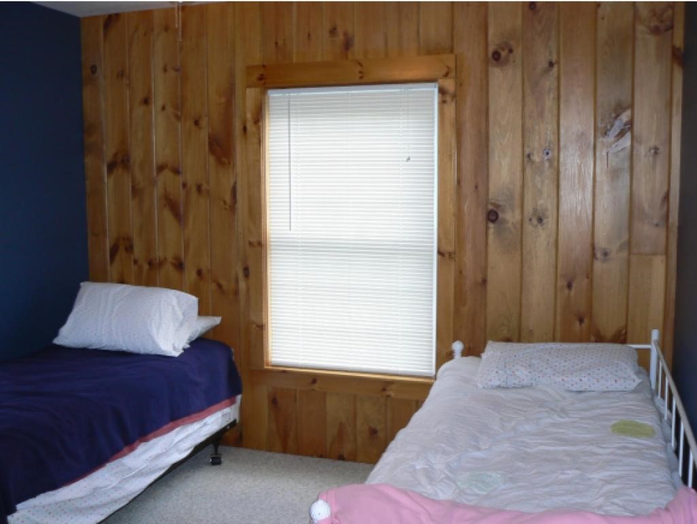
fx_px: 725
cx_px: 348
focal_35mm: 36
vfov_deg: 39.7
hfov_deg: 51.3
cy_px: 262
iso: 100
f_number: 2.8
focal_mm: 6
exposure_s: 1/30
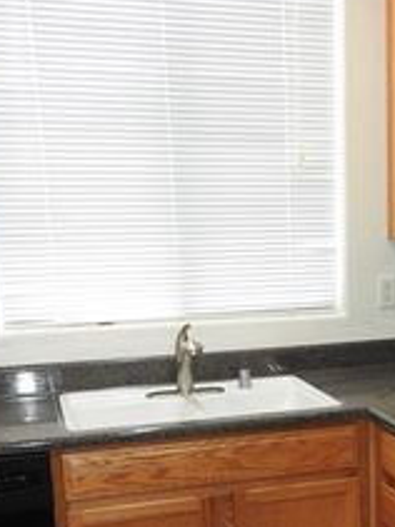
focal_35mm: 57
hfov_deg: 24.9
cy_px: 431
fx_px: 868
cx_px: 350
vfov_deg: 32.7
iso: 200
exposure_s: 1/30
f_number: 3.3
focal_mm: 4.3
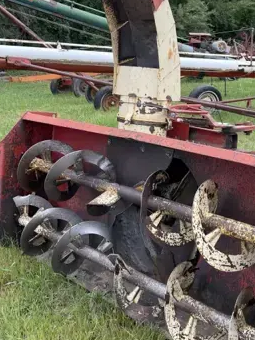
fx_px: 481
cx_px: 173
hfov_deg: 29.4
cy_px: 167
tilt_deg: -11.2
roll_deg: +2.0
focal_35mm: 49
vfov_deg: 38.9
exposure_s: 1/484
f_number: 1.6
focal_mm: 5.1
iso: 32
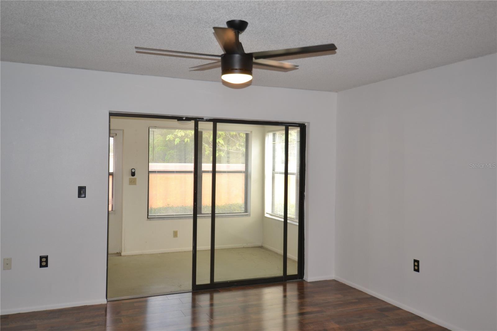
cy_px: 166
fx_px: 414
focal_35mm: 30
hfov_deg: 61.9
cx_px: 248
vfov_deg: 43.6
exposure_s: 1/100
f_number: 4.5
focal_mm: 20
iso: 400
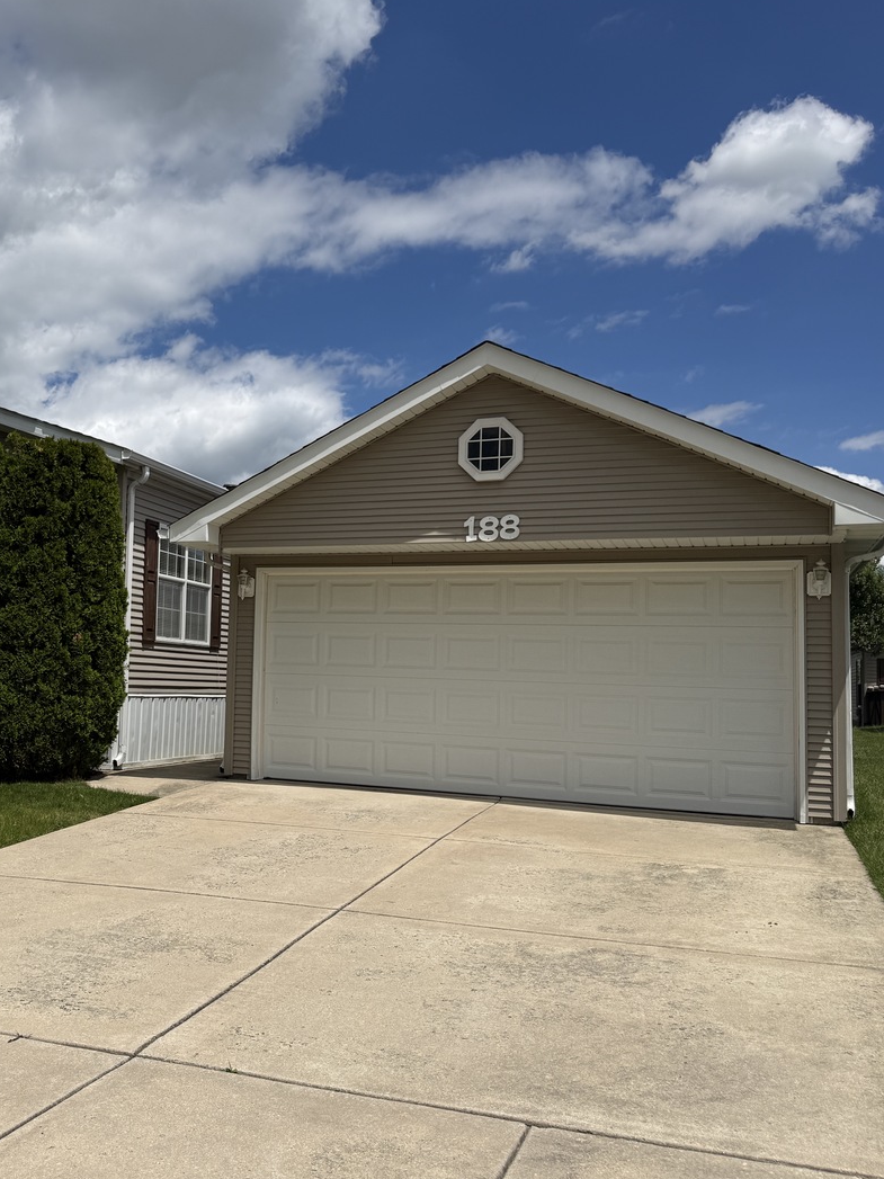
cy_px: 593
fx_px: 1124
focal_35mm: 33
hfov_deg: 41.4
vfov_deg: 55.4
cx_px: 200
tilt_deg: +5.5
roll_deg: -2.5
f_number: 1.78
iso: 80
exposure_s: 1/11905
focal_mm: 6.76
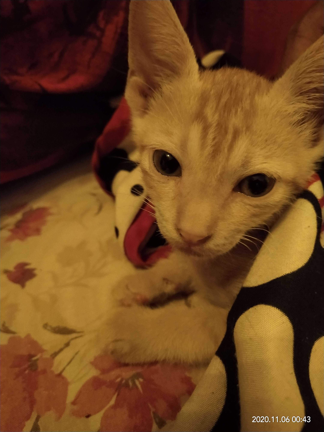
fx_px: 374
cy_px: 216
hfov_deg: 46.8
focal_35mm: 30
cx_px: 162
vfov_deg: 60.0
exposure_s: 1/16.7
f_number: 1.8
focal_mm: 3.95
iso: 1571
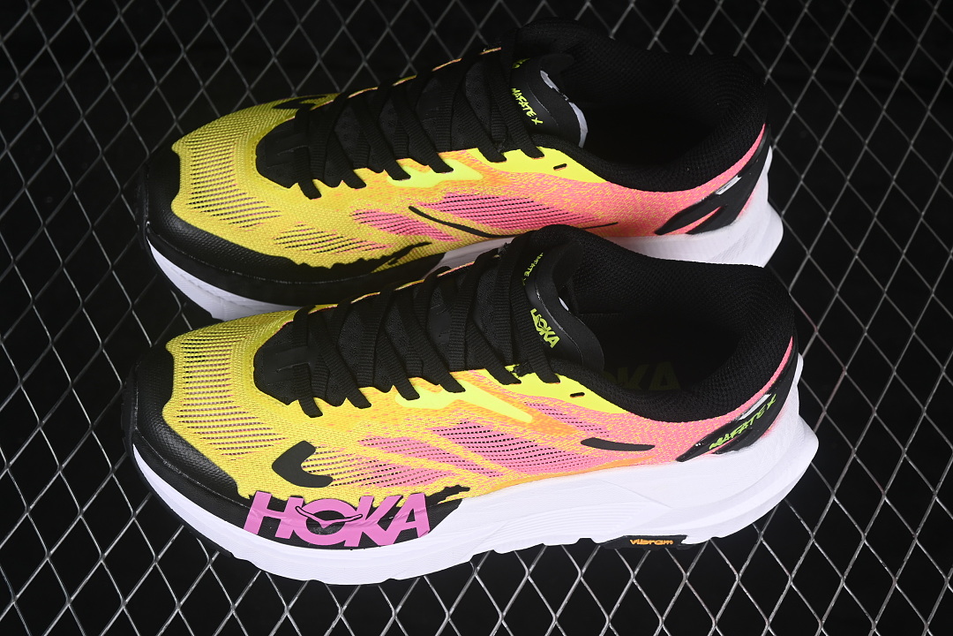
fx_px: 1985
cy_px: 318
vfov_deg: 18.2
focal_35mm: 75
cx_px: 476
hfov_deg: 27.0
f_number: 7.1
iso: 160
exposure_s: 1/60
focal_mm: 50
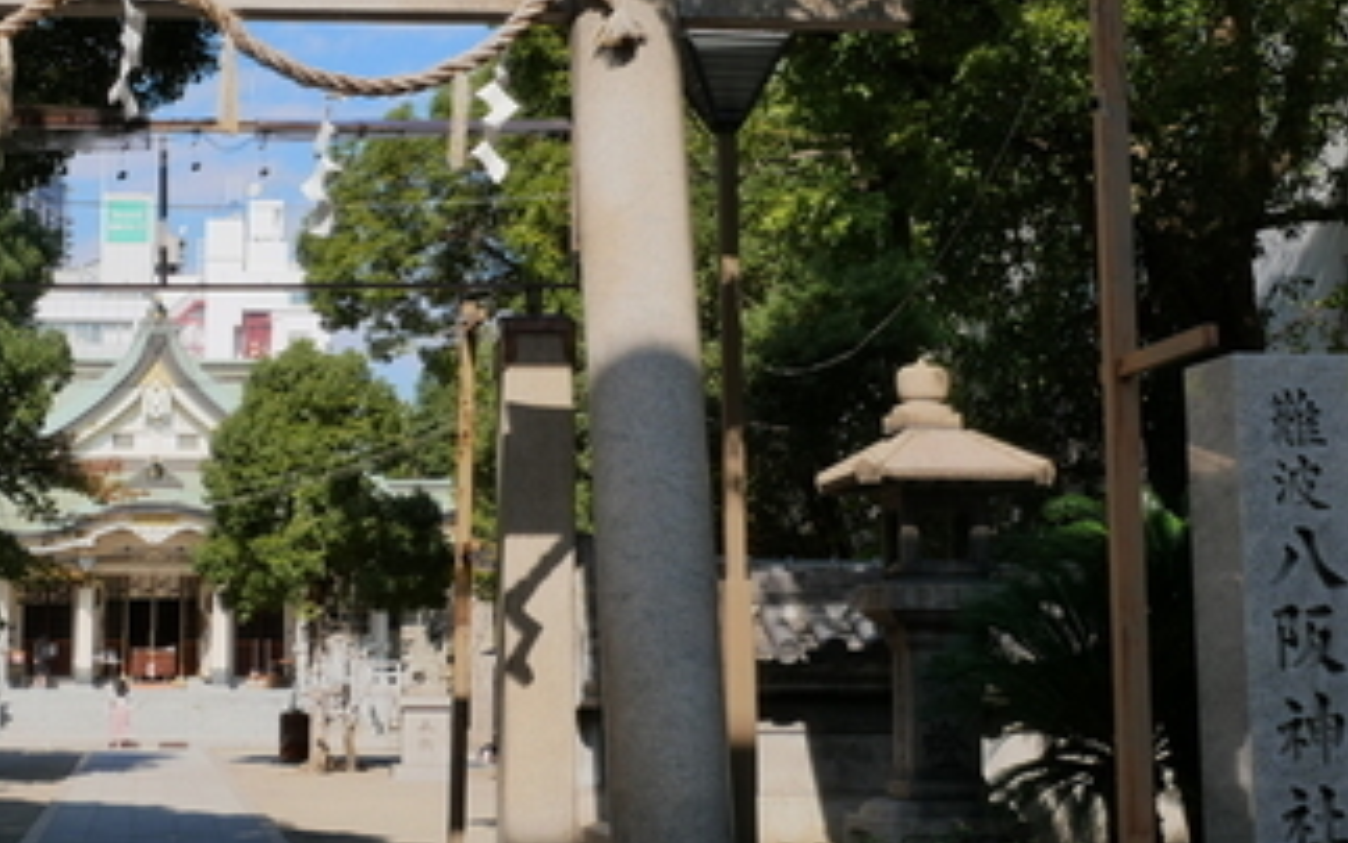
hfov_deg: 30.2
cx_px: 363
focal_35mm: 67
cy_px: 315
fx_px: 2462
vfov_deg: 19.4
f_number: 8
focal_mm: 17
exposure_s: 1/500
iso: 200
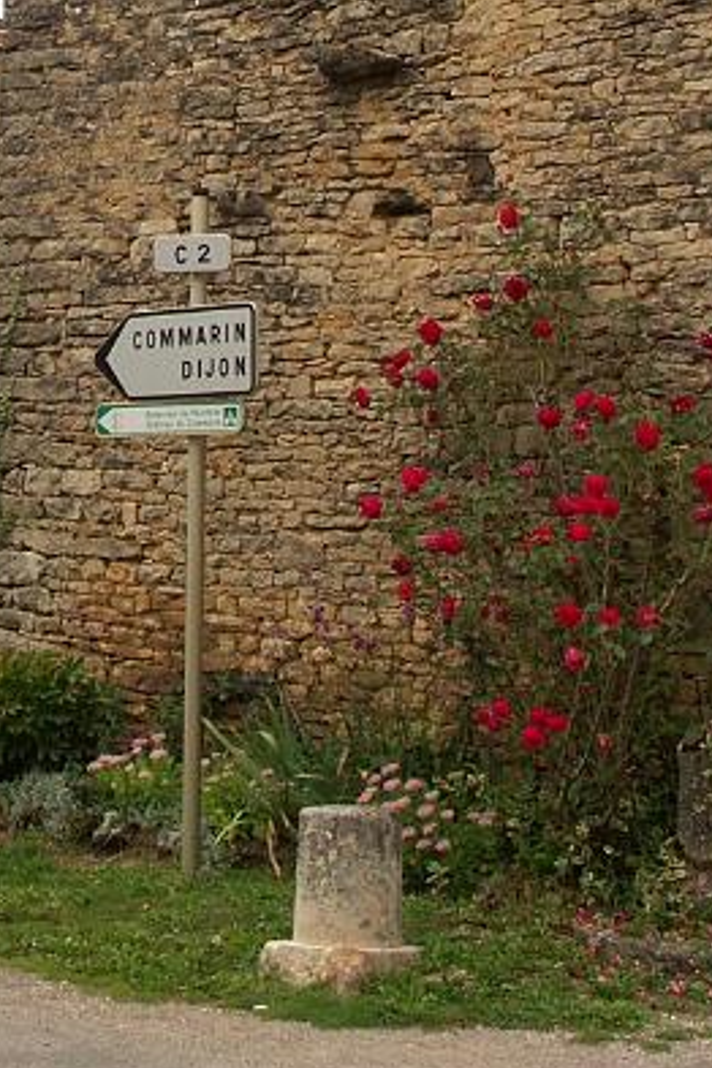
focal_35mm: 84
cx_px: 98
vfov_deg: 23.6
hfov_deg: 16.1
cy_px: 128
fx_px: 2492
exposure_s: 1/100
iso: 64
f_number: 5.6
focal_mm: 8
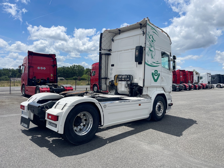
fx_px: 168
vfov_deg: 53.1
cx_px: 112
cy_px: 84
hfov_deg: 67.3
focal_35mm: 26
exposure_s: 1/5291
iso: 32
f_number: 1.6
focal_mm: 4.2
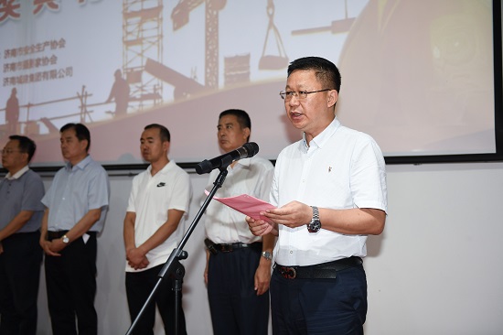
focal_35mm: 45
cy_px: 168
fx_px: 628
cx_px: 252
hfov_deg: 43.6
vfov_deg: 29.8
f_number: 3.2
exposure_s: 1/250
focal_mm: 45
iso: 1000
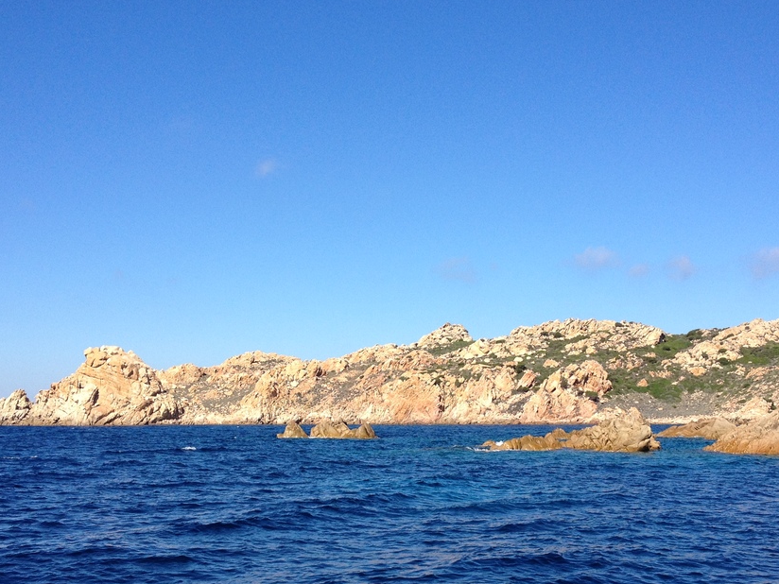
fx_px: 1148
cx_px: 410
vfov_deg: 28.4
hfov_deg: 37.5
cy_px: 379
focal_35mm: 51
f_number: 2.4
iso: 64
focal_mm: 4.28
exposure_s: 1/1623
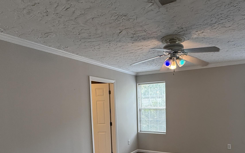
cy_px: 117
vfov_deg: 45.8
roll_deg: +1.0
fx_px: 174
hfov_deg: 70.0
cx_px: 142
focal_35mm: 26
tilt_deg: -3.9
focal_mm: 2.22
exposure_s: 1/120
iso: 160
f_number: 2.2
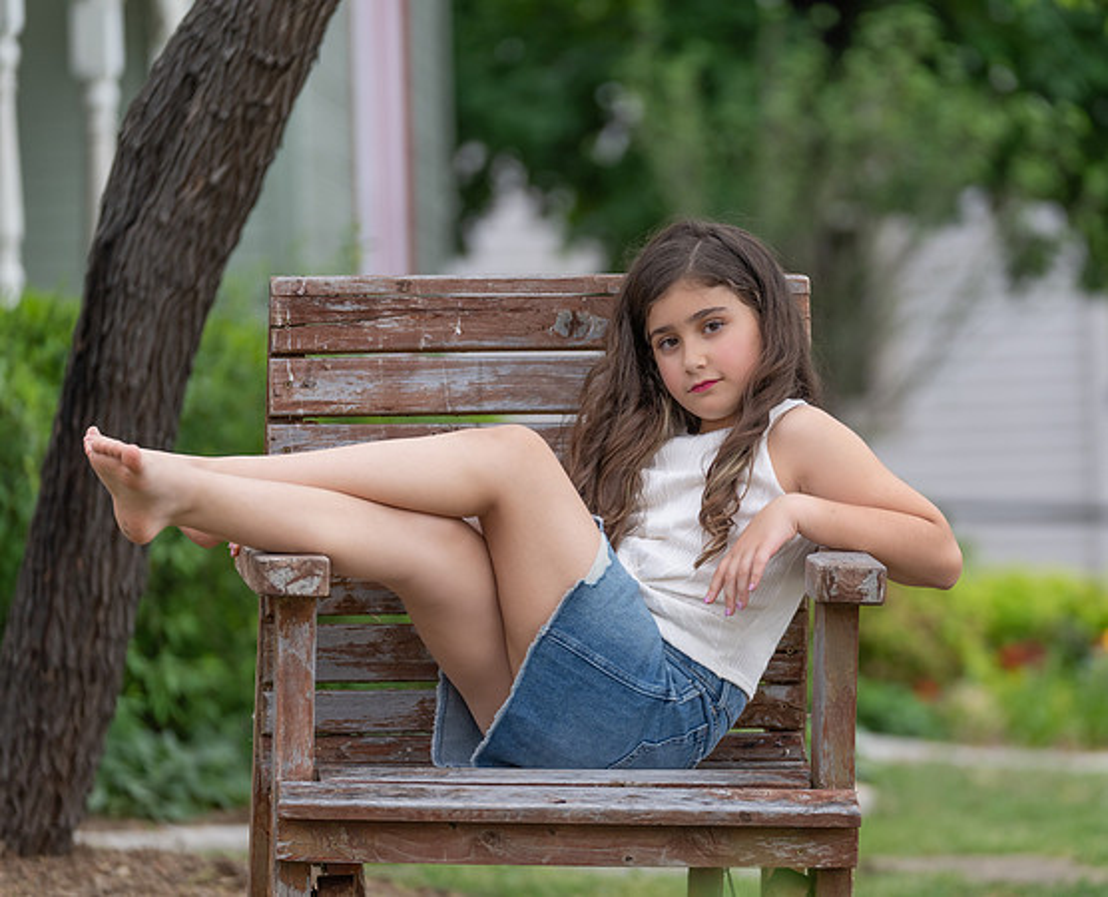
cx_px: 684
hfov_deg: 11.1
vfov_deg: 9.0
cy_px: 456
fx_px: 5717
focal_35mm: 174
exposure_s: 1/320
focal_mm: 140
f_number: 2.8
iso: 320
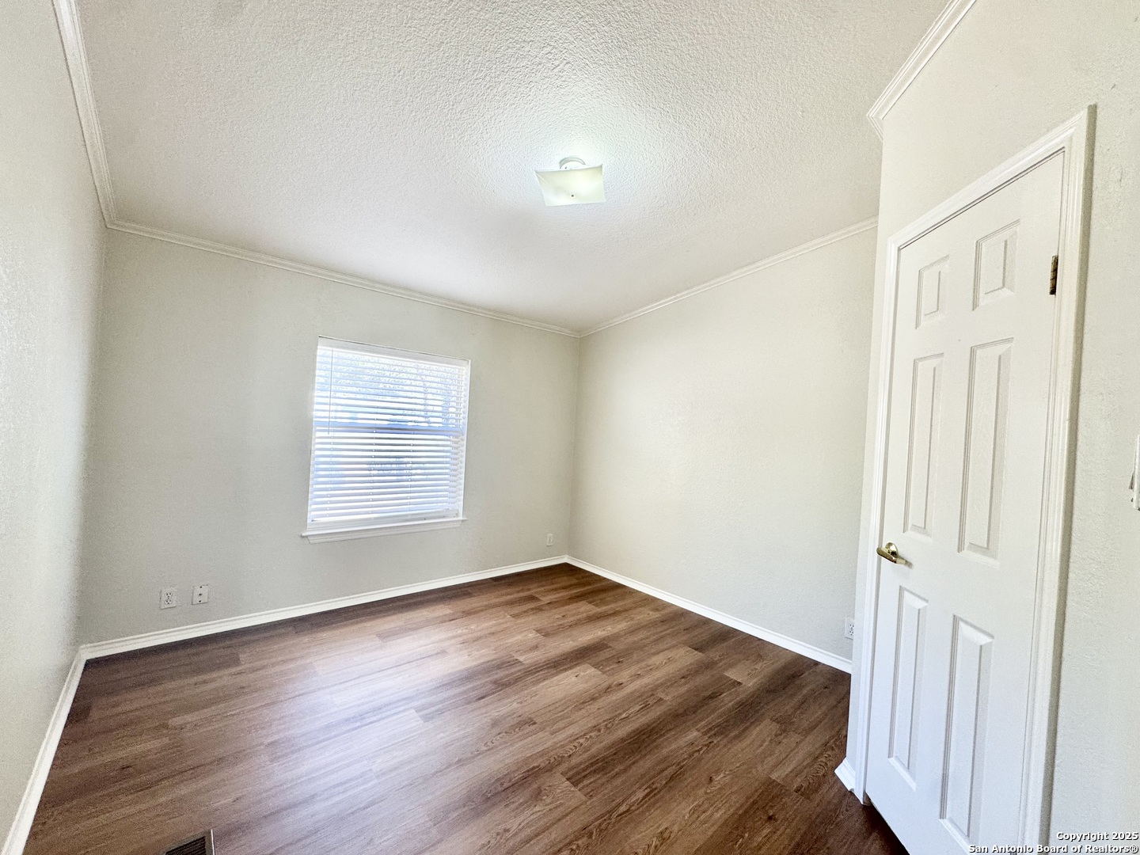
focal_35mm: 14
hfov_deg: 102.1
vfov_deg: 85.7
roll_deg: -3.0
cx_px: 570
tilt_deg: -0.7
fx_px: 461
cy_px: 428
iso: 125
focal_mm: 2.22
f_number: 2.2
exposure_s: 1/120
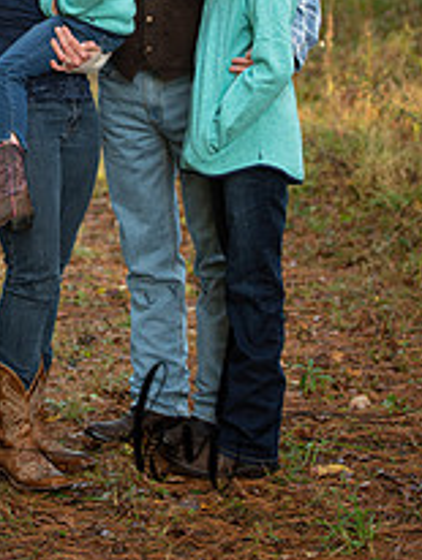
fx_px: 2384
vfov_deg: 13.2
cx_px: 33
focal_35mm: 147
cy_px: -8
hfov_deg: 10.1
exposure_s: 1/200
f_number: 2.8
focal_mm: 70
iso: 400
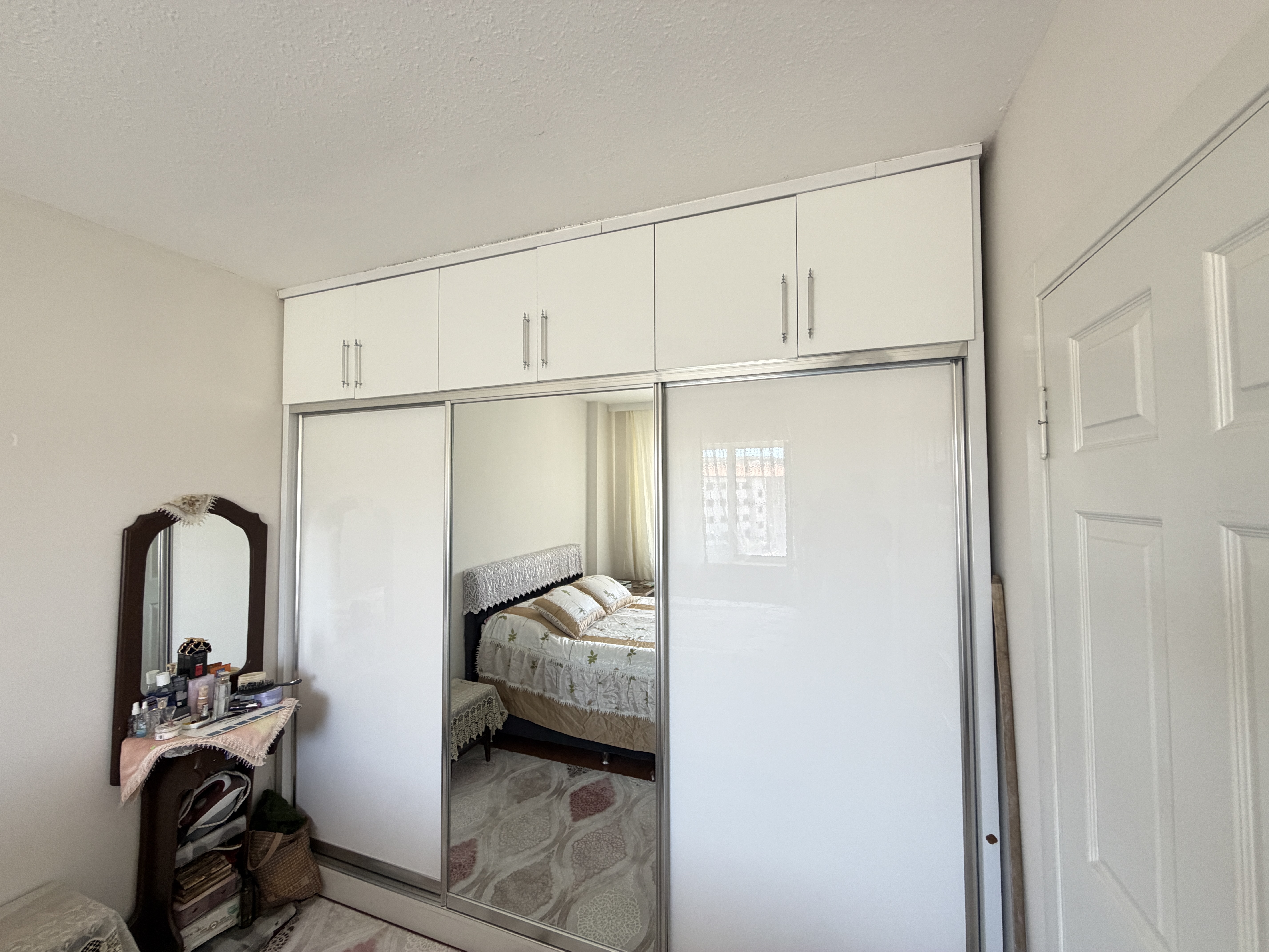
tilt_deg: +2.0
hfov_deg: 102.1
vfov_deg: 85.7
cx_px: 634
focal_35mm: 14
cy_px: 476
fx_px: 513
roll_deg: +0.5
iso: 250
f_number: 2.2
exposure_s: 1/121
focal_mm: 2.22
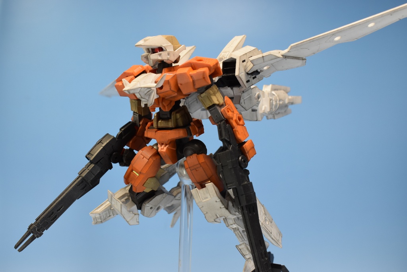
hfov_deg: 43.6
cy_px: 136
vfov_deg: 29.9
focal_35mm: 45
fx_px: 509
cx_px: 204
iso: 400
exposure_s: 1/60
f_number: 8
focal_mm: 30
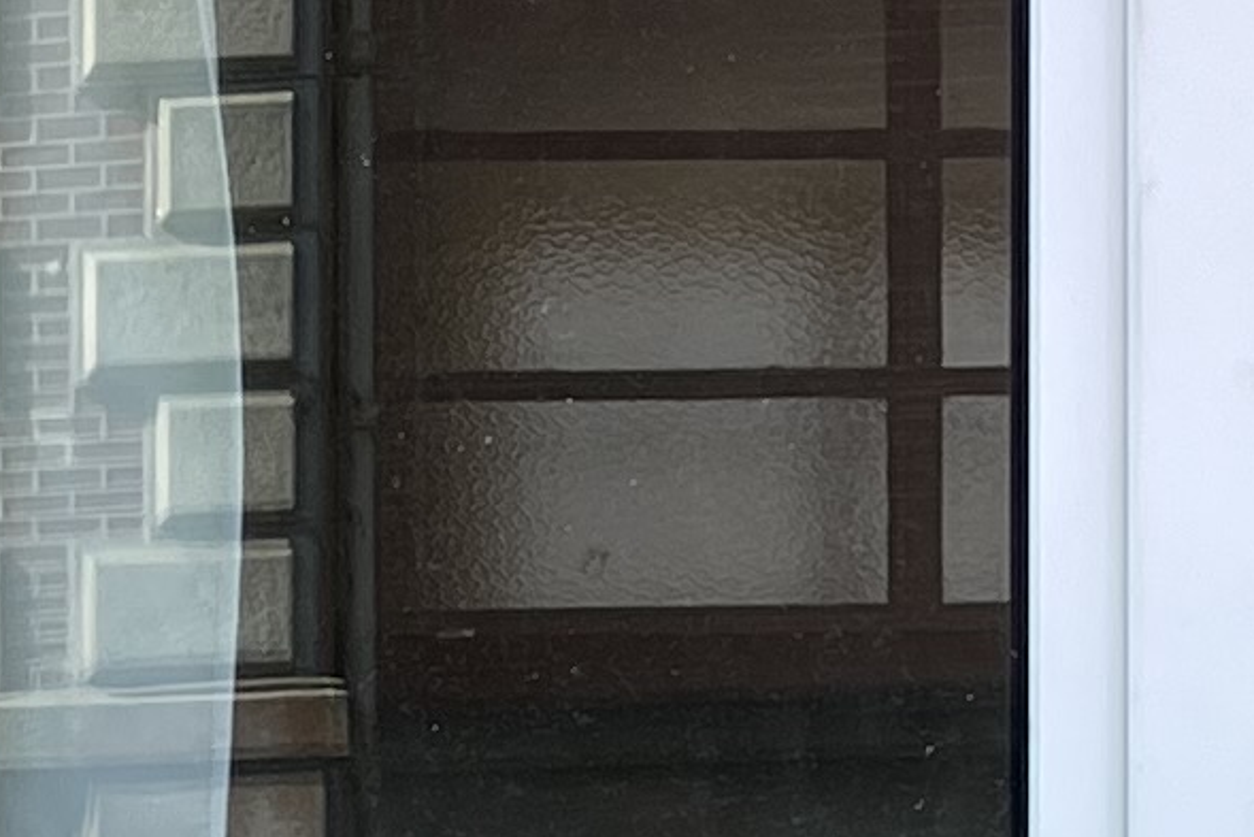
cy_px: 1714
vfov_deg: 7.1
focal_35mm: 185
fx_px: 6445
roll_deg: +0.3
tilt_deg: -3.8
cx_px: -266
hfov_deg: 10.9
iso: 50
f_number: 1.6
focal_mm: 5.1
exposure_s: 1/867
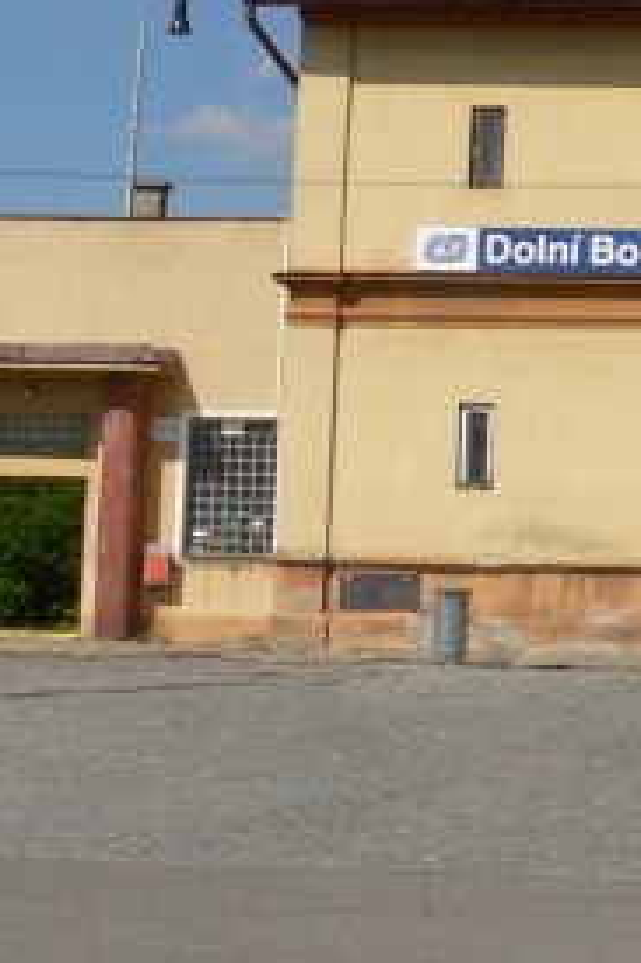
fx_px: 2915
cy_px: 147
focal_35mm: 109
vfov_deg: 18.5
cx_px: 1061
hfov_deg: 11.8
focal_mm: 6
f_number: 5.6
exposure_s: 1/640
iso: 80
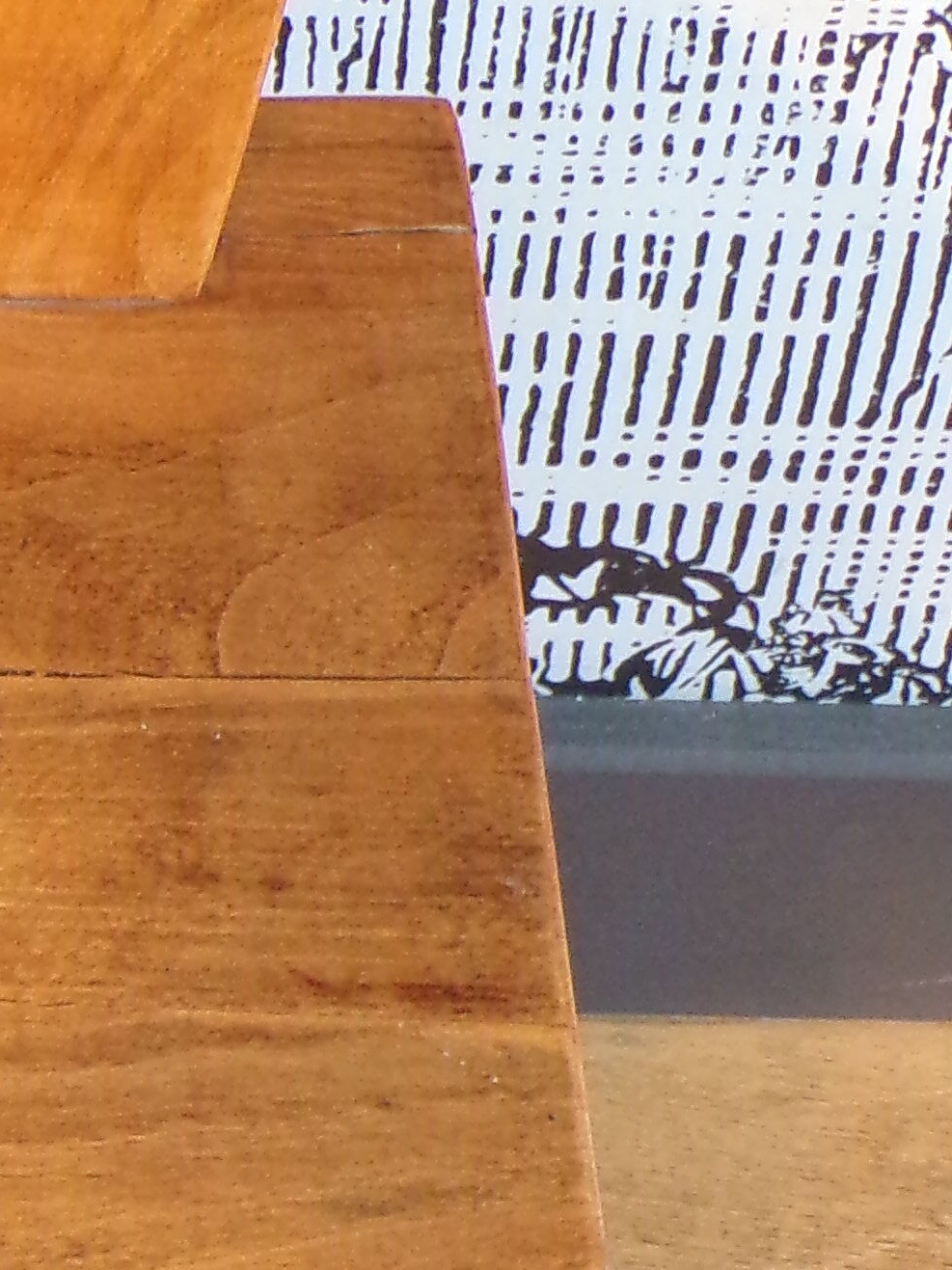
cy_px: 780
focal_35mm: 147
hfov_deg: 9.8
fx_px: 5393
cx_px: -476
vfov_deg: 13.4
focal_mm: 7.6
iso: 323
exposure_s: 1/17
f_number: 3.4
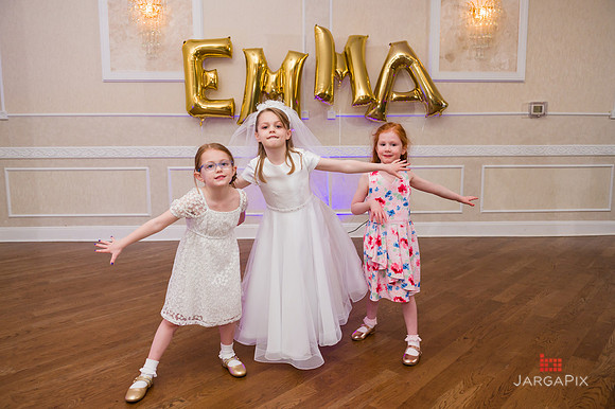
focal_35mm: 26
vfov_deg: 49.5
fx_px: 444
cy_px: 204
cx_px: 308
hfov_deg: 69.4
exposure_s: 1/200
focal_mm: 26
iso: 1250
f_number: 5
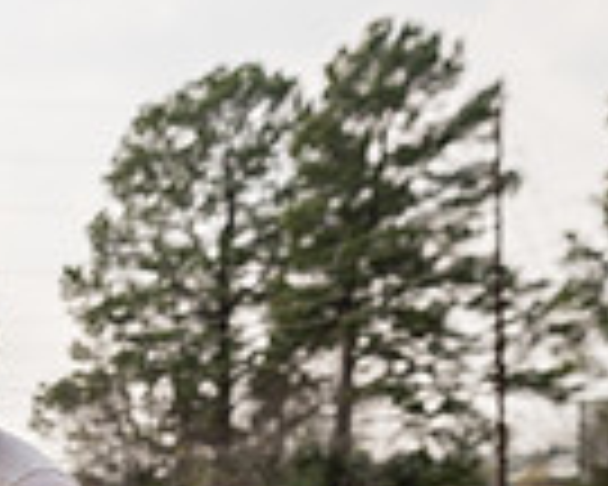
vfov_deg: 8.5
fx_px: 3095
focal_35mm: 172
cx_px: -27
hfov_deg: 11.1
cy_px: 954
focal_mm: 55
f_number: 4.5
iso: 100
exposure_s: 1/640
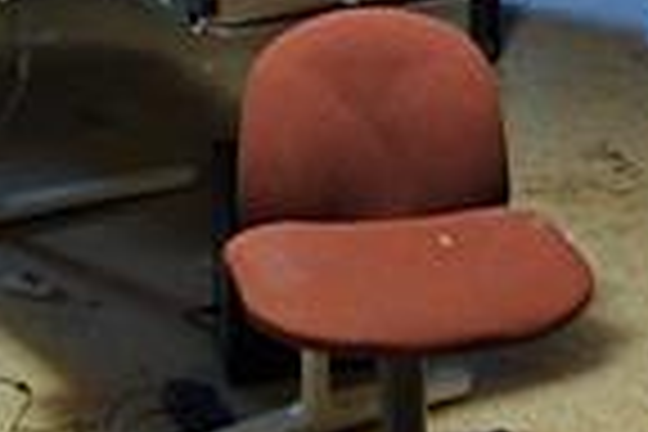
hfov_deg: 21.2
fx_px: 1728
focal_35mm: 96
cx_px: 428
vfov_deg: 13.3
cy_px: -238
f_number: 1.9
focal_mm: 2.2
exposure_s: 1/8.59
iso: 800
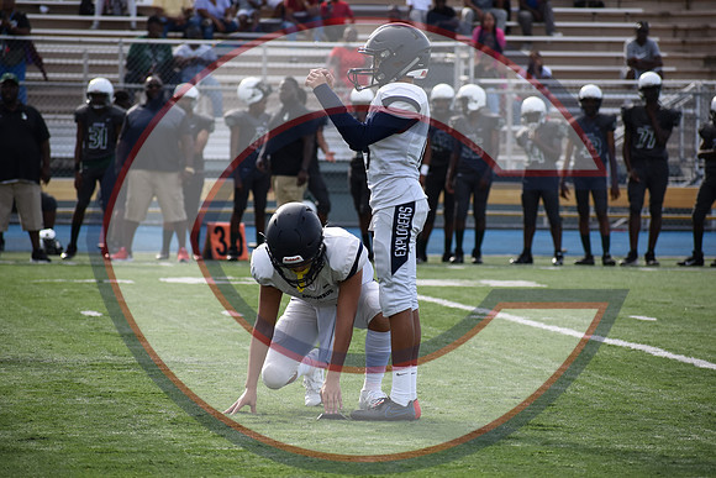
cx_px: 358
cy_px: 239
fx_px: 5371
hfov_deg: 7.6
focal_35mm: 270
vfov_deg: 5.1
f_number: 5.3
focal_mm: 180
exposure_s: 1/1000
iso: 400
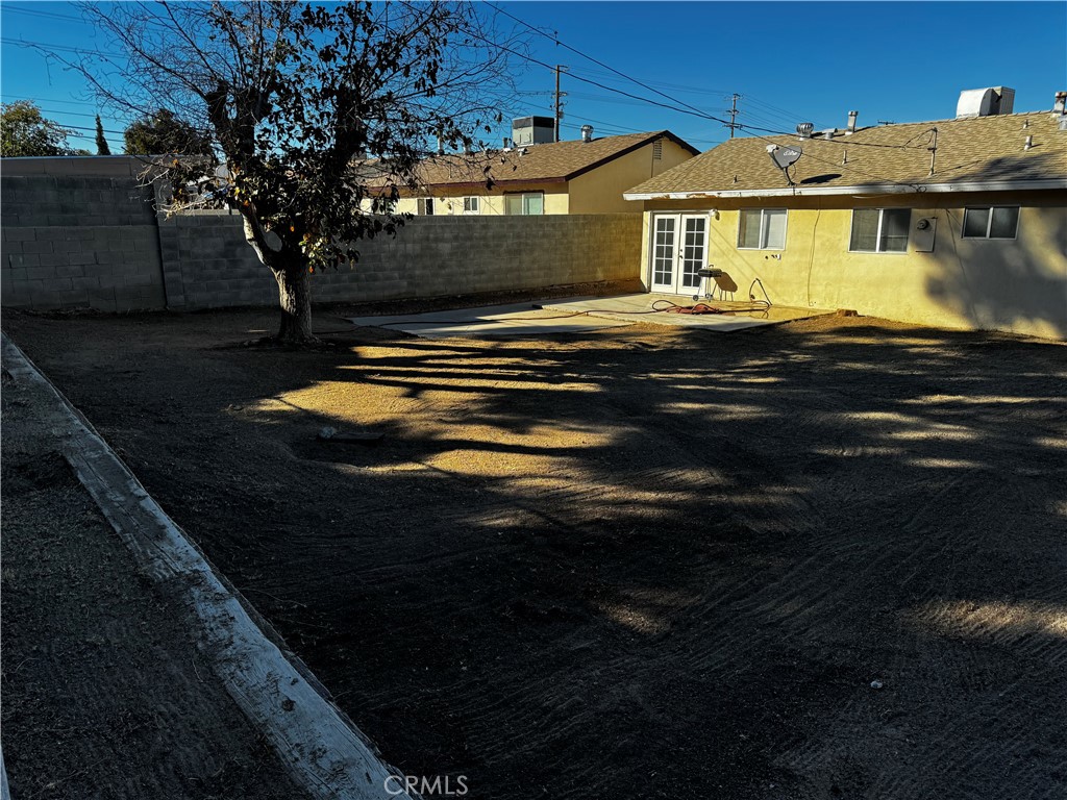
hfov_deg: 71.6
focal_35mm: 24
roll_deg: +0.6
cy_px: 400
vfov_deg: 56.8
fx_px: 740
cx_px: 534
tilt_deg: -12.4
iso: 80
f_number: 1.78
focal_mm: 6.76
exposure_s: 1/2041
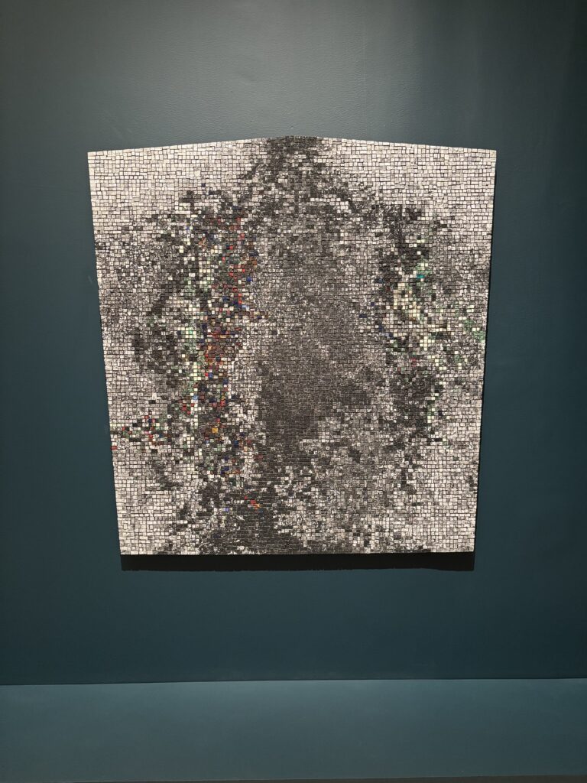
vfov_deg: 67.3
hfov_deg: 53.1
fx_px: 588
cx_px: 294
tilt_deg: -2.6
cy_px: 392
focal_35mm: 26
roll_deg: +0.3
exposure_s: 1/40
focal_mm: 5.96
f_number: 1.6
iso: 500
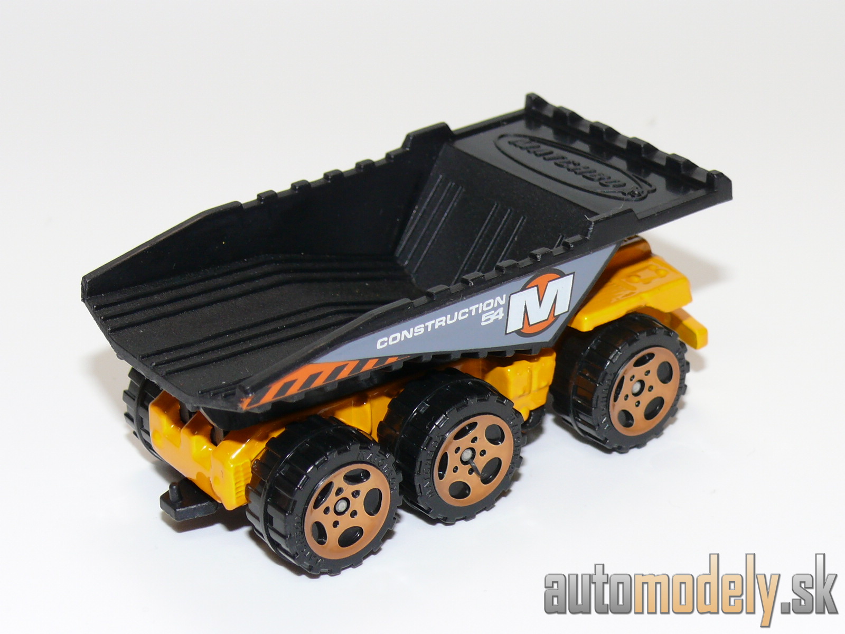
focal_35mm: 89
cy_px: 317
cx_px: 422
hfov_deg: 22.0
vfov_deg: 16.6
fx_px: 2173
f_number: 4
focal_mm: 12.5
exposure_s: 1/30
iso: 100
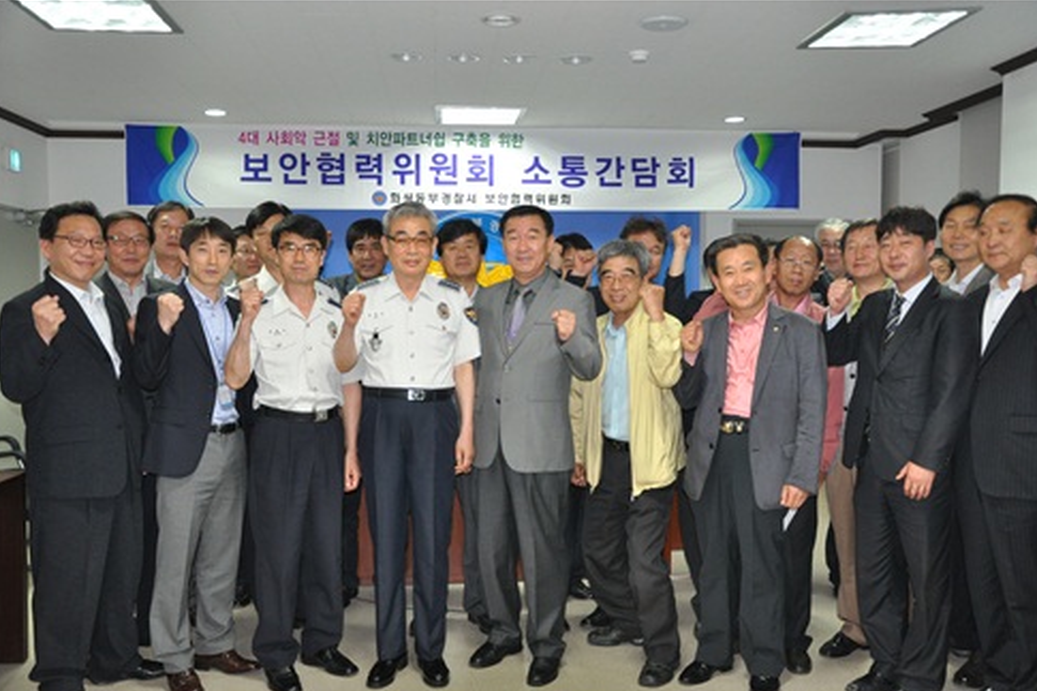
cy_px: 351
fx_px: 979
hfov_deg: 55.8
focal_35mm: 34
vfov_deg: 38.9
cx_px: 524
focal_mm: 22
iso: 800
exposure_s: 1/60
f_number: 3.8
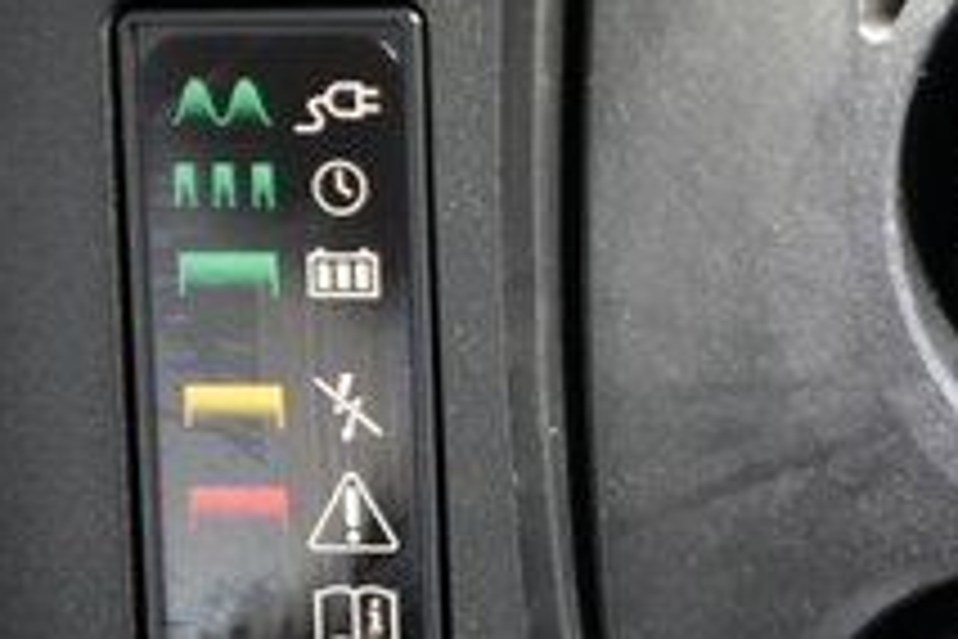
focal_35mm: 72
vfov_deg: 18.9
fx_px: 1916
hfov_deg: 24.8
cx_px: 1205
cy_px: 270
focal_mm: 24
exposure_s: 1/160
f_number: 3.5
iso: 12800
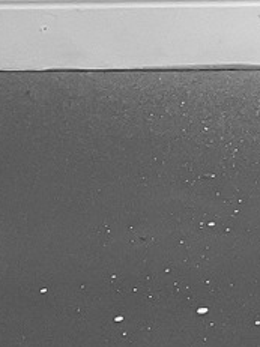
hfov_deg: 6.9
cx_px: 654
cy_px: -581
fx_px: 2015
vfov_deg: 8.6
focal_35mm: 201
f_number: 1.8
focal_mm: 3
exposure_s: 1/120
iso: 64
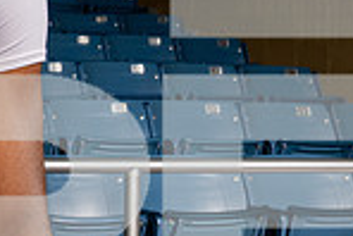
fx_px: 923
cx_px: -162
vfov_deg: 13.9
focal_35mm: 94
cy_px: -87
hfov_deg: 19.2
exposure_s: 1/125
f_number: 7.1
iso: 250
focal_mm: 24
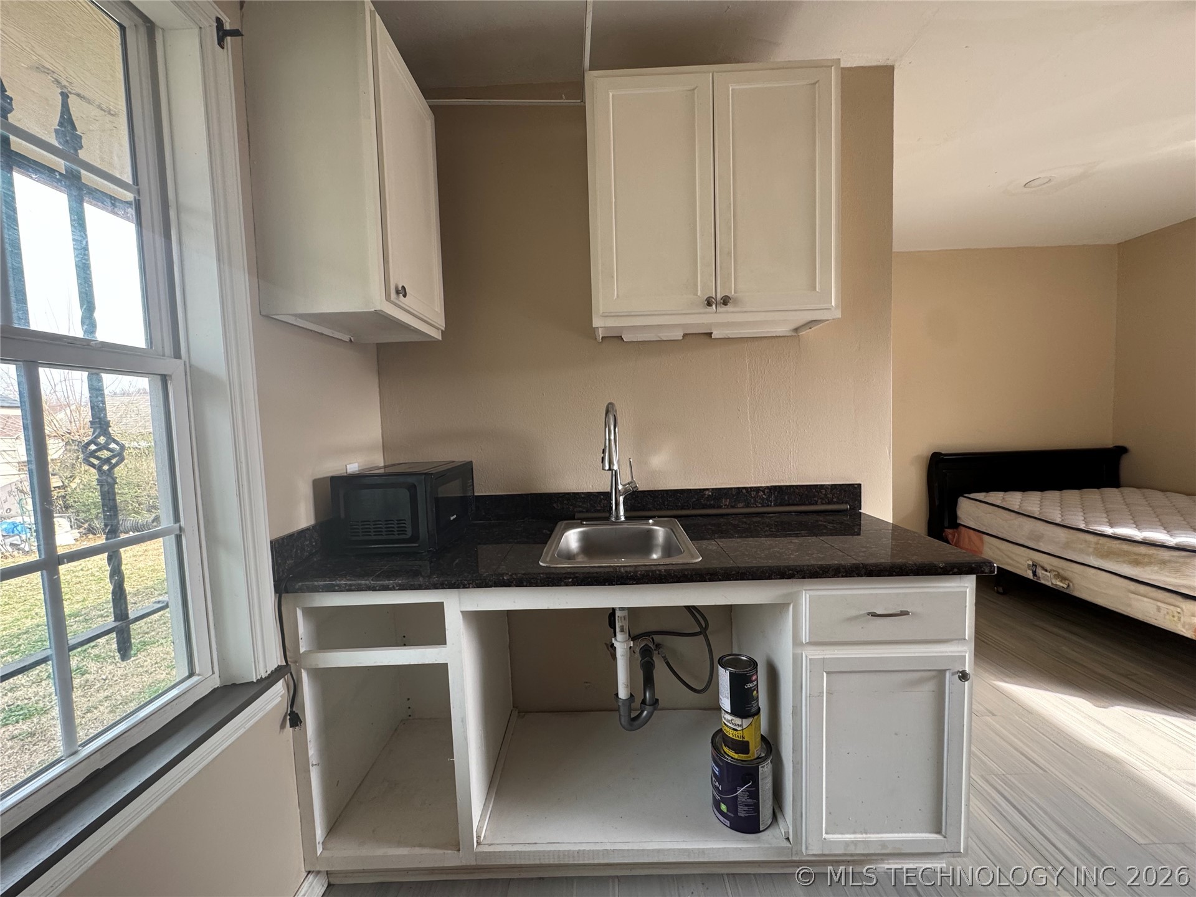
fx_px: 484
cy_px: 448
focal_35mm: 14
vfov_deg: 85.7
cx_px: 598
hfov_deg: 102.1
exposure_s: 1/99
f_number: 2.2
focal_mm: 2.22
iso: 160
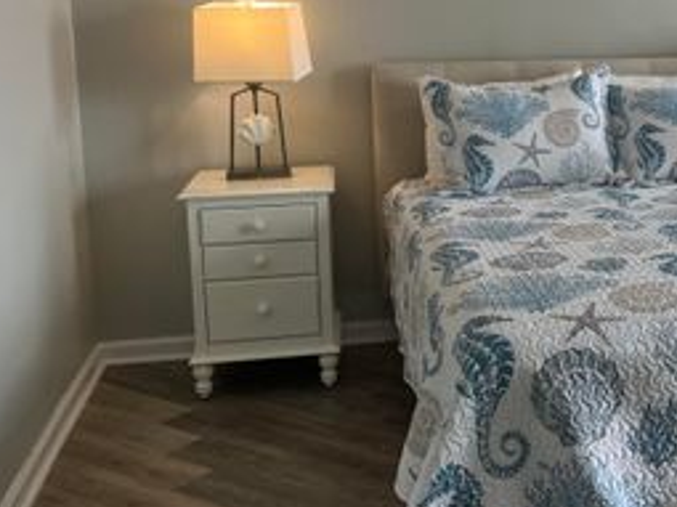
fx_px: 997
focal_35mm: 51
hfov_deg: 35.8
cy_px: 155
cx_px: 579
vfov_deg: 28.3
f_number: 1.6
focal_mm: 5.1
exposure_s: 1/120
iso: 80
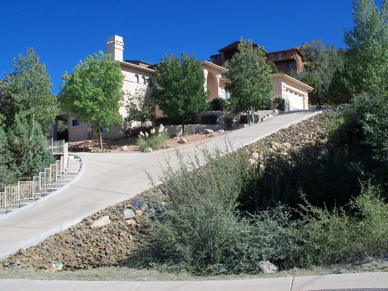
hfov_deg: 52.6
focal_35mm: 35
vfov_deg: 40.7
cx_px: 194
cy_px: 146
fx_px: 392
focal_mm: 6.3
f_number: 5.5
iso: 80
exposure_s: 1/320
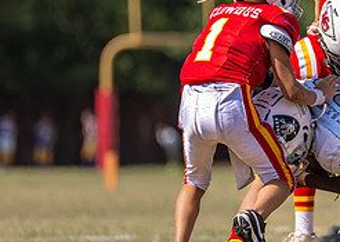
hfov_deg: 2.5
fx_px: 7724
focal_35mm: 801
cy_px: 69
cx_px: 377
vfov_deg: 1.8
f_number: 2.8
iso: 100
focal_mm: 200
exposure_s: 1/3200
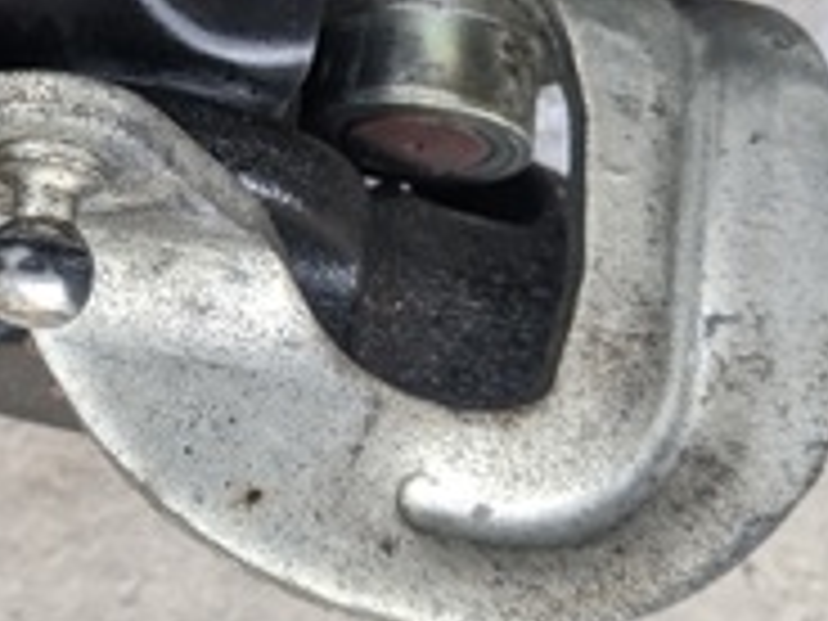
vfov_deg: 15.5
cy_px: 65
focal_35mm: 94
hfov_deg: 19.9
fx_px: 2248
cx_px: -81
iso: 54
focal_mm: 4.44
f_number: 1.8
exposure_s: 1/228
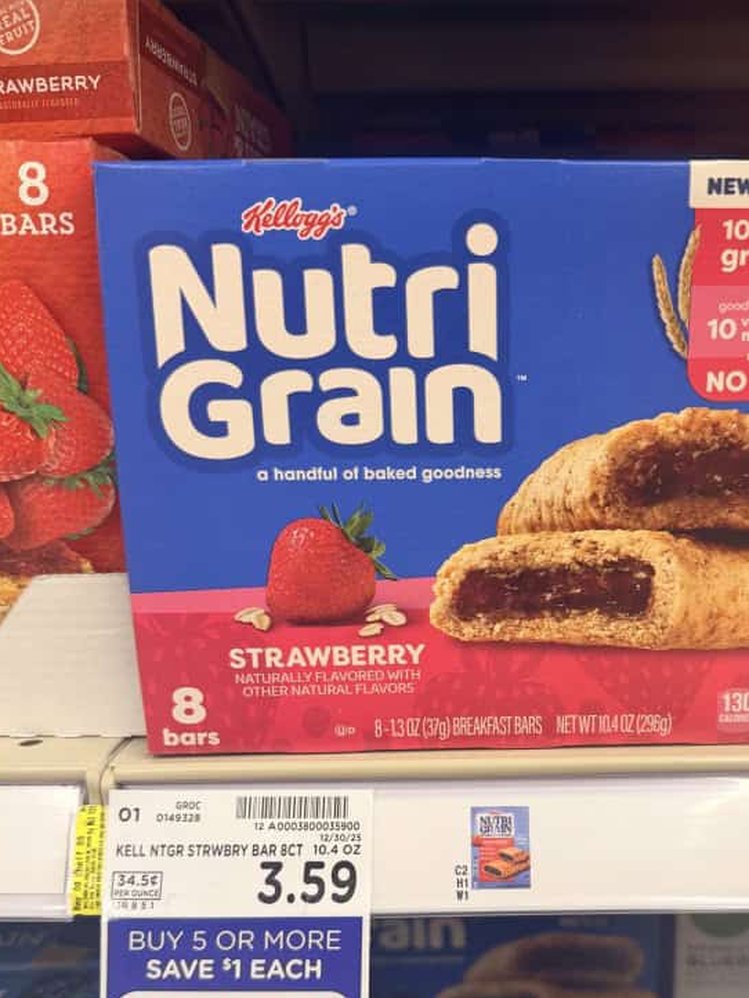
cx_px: 496
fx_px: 981
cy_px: 661
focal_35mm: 34
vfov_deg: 53.0
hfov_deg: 41.3
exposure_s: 1/61
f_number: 1.8
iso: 125
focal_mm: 6.8
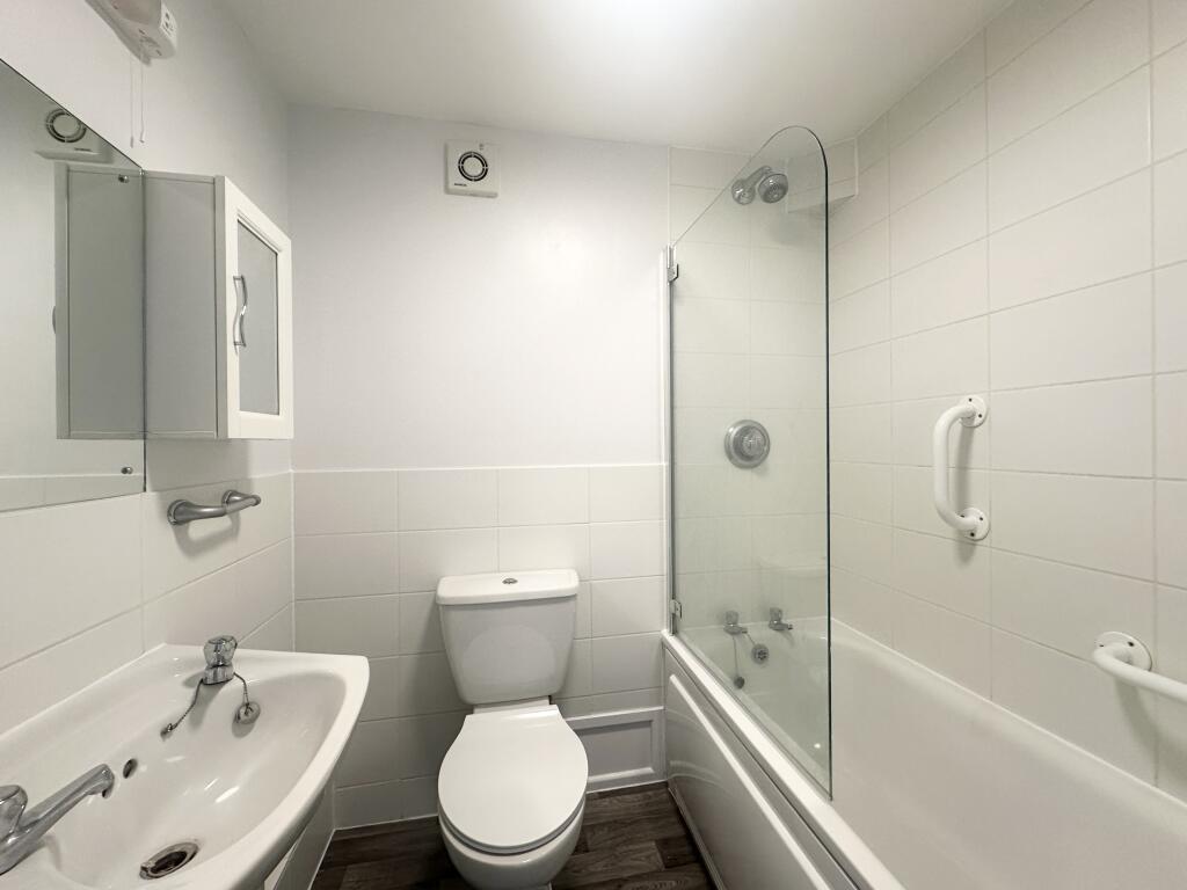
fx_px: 480
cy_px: 445
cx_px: 594
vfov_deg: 85.7
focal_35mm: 14
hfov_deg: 102.1
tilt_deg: +0.0
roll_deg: +0.9
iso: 125
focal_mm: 2.22
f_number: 2.2
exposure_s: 1/100
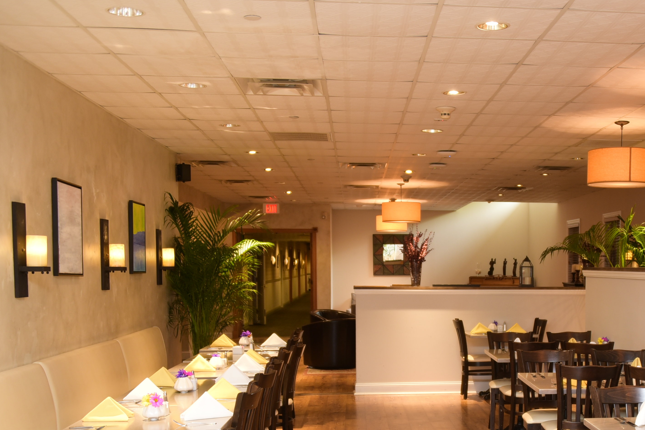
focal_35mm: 51
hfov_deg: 38.2
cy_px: 342
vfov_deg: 26.0
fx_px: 914
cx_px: 459
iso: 400
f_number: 3.8
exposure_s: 1/30
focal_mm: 32
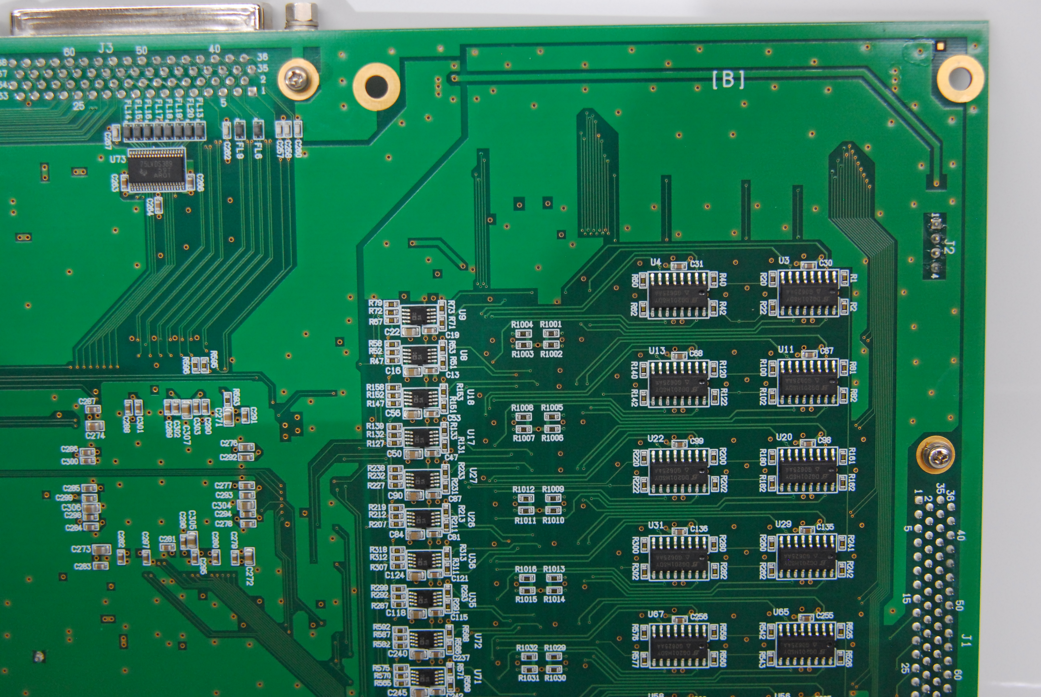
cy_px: 348
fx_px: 1650
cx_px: 520
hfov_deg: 35.0
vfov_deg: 23.8
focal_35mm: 57
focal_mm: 38
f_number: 3.2
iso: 800
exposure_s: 1/160
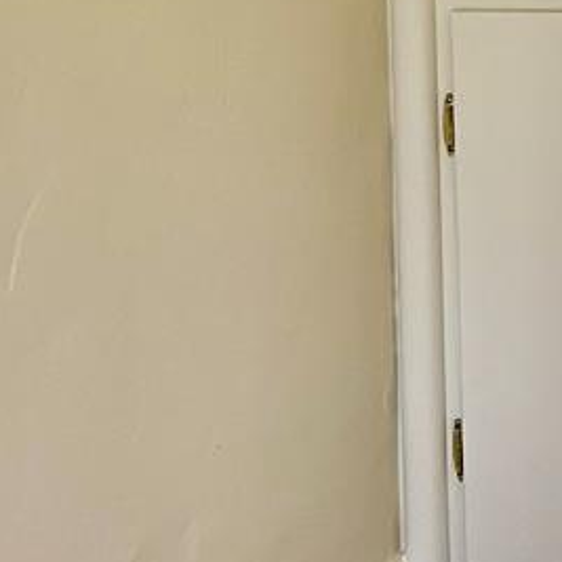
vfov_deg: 12.4
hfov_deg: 10.7
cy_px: -428
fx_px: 2369
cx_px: 1505
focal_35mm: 129
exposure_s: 1/121
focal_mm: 5.7
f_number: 1.5
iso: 50
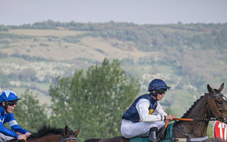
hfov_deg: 5.8
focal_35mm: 362
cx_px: 75
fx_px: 2240
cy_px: 147
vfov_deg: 3.6
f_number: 4
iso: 400
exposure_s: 1/2500
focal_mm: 102
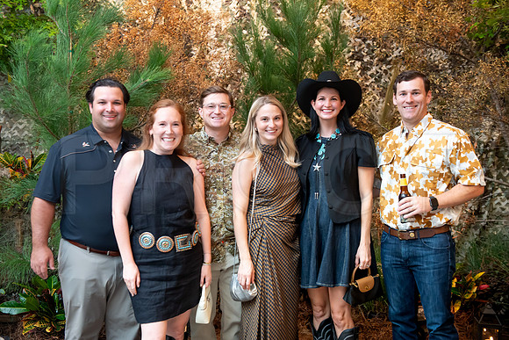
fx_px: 648
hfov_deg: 42.9
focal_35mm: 46
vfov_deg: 29.4
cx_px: 254
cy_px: 170
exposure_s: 1/100
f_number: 4.5
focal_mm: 45
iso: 3200
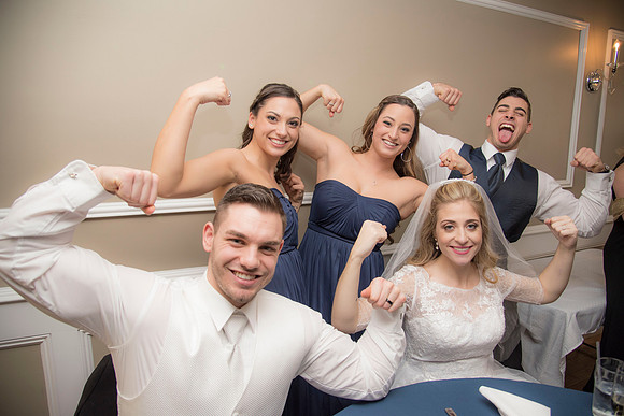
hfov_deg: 73.7
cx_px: 312
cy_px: 208
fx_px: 416
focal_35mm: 24
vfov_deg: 53.2
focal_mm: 24
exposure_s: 1/200
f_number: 4
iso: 1000
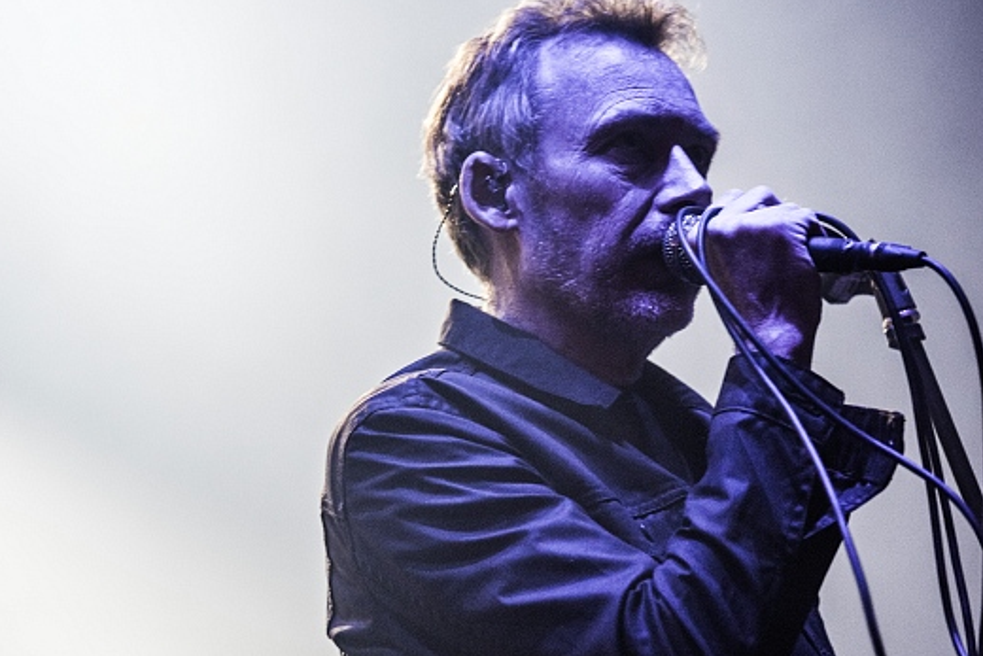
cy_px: 371
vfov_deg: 7.3
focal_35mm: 187
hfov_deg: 11.0
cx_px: 357
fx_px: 5107
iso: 1250
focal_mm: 135
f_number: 2.8
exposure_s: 1/100
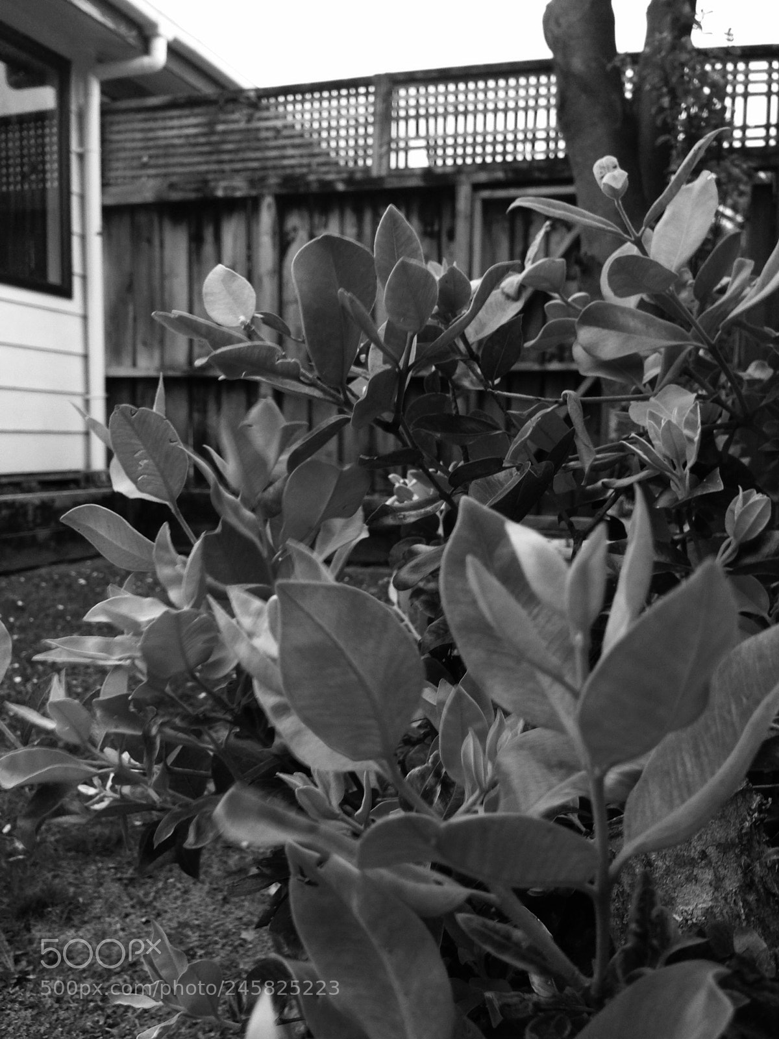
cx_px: 390
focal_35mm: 33
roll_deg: -1.9
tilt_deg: -1.4
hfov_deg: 42.9
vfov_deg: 55.4
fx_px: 990
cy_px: 520
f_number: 2.4
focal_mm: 4.12
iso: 50
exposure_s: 1/24
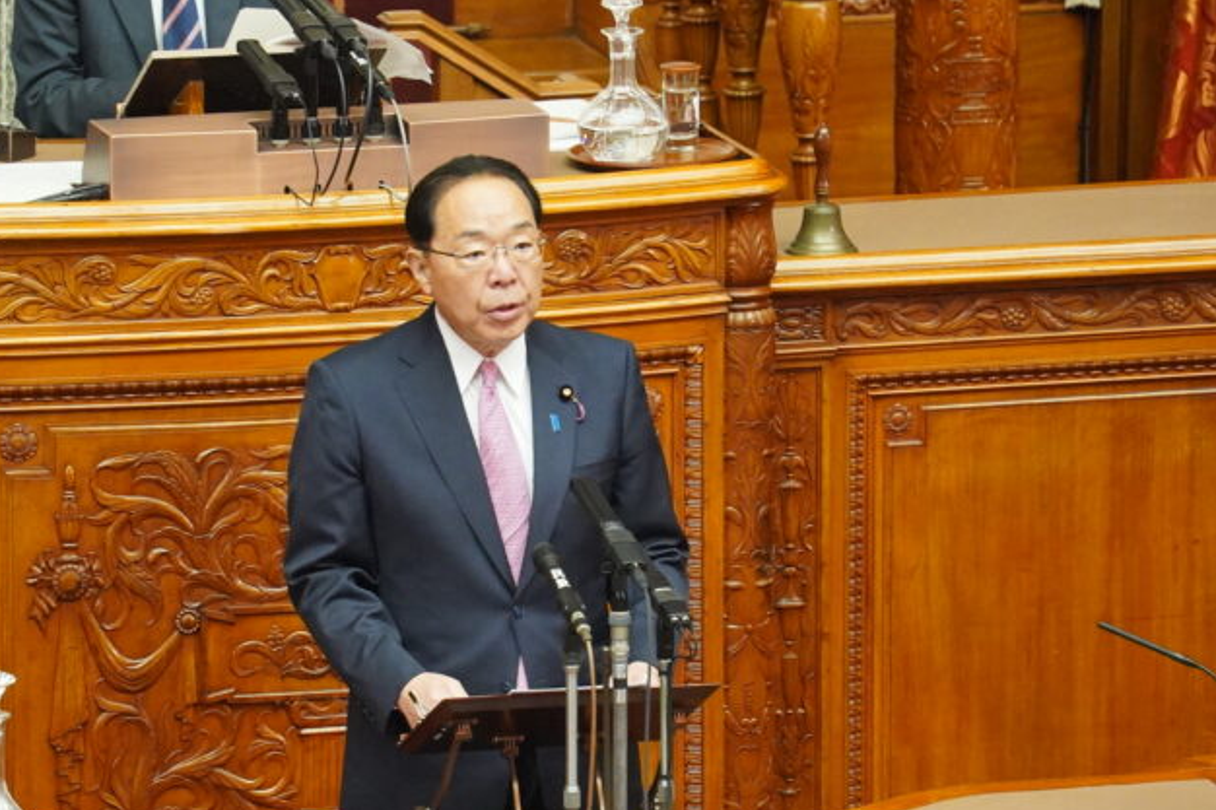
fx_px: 12426
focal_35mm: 368
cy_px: 433
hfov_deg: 5.6
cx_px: 503
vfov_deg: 3.7
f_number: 5.6
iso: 8000
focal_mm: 200
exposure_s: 1/125
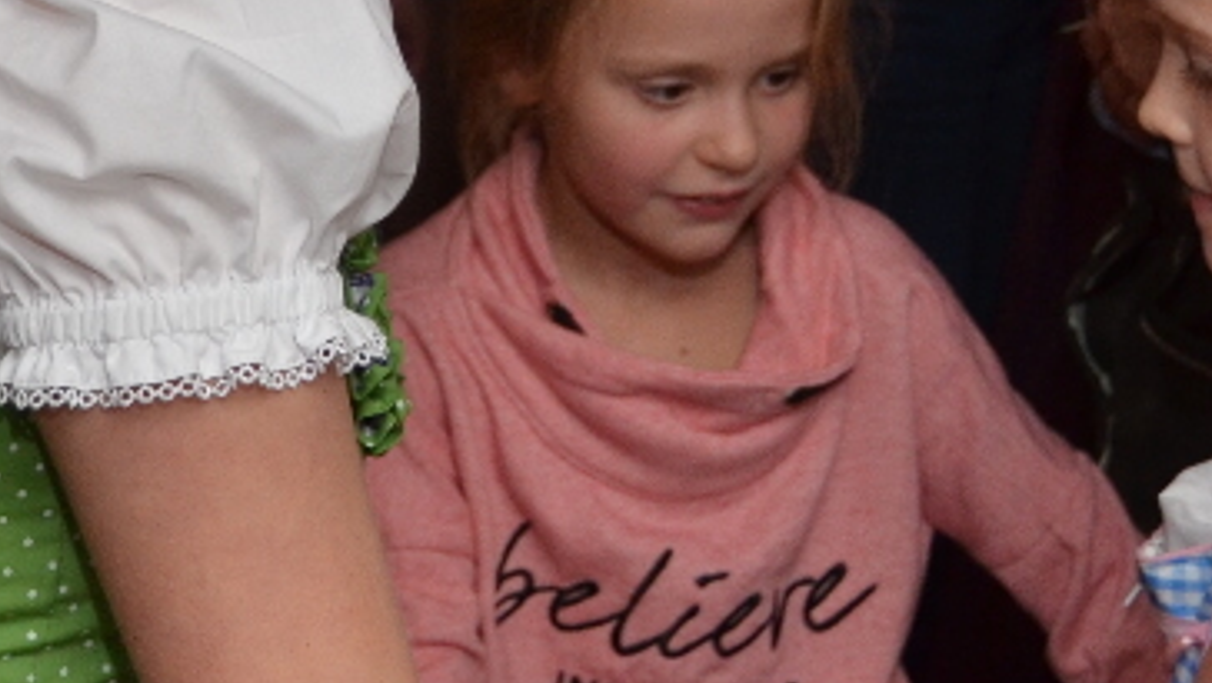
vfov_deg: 9.1
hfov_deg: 16.2
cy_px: 113
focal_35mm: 133
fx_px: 4268
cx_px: 626
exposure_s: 1/60
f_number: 4
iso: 800
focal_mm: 25
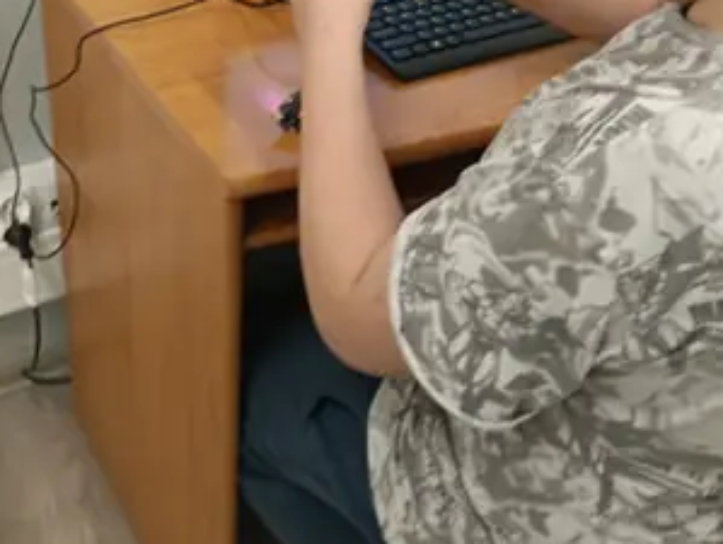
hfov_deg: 36.6
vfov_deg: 27.3
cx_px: 271
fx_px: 1087
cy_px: 82
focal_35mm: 52
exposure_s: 1/33.3
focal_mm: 3.98
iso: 125
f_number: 1.8
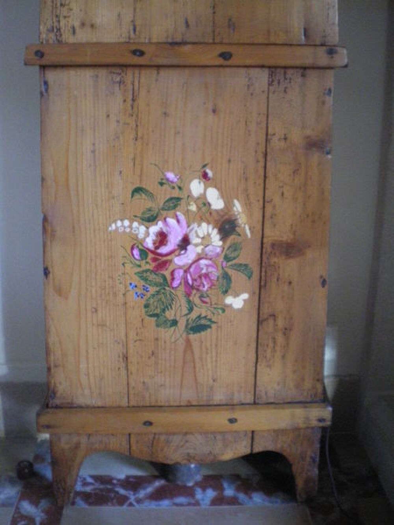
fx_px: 546
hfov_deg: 39.7
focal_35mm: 36
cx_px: 197
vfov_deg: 51.4
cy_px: 262
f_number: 3.1
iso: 800
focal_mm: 6.3
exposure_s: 1/20
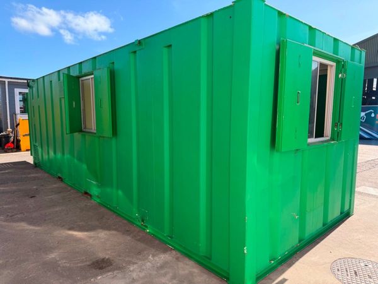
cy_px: 142
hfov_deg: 71.6
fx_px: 262
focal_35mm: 24
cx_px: 189
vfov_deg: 56.8
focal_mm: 6.76
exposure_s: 1/2611
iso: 100
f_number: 1.78
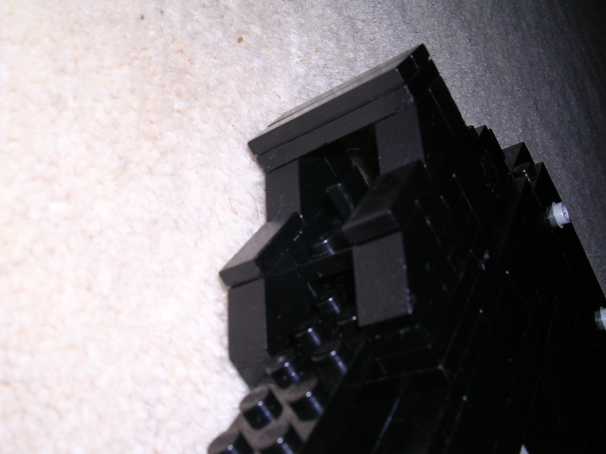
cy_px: 227
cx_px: 303
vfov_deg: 37.7
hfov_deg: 49.0
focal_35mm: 38
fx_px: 665
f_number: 5.6
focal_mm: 5.8
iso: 100
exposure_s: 1/60.1
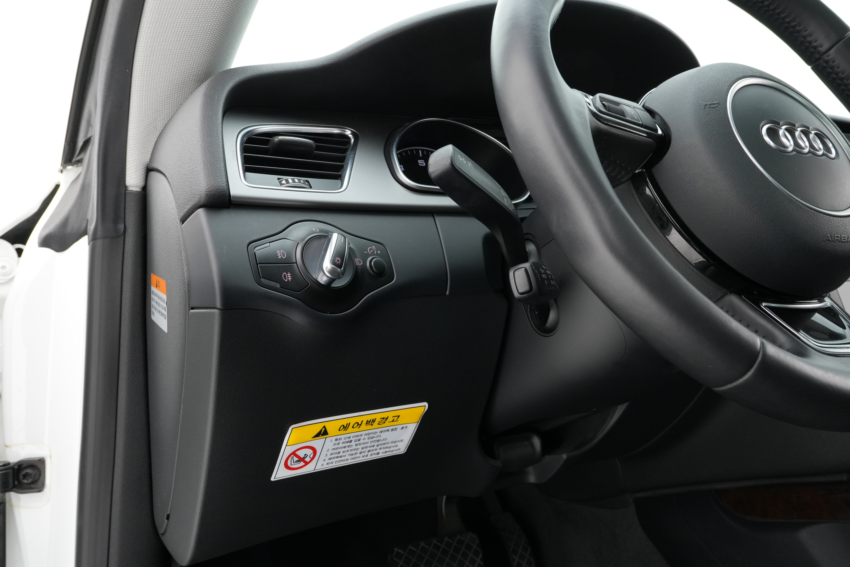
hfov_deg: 67.4
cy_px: 284
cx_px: 425
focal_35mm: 27
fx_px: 637
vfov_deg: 47.9
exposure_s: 1/50
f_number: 8
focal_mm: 18
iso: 1000
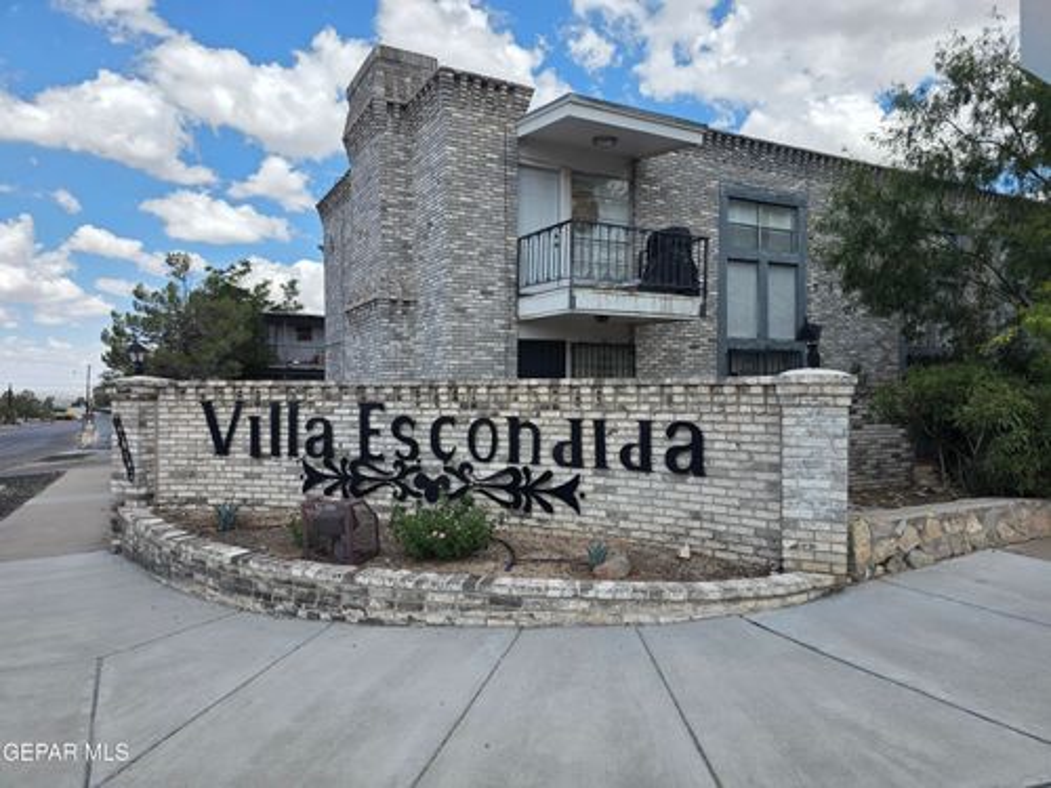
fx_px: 698
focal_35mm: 23
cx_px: 526
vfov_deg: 58.9
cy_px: 394
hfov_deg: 73.9
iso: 80
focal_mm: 6.3
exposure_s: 1/3972
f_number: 1.7
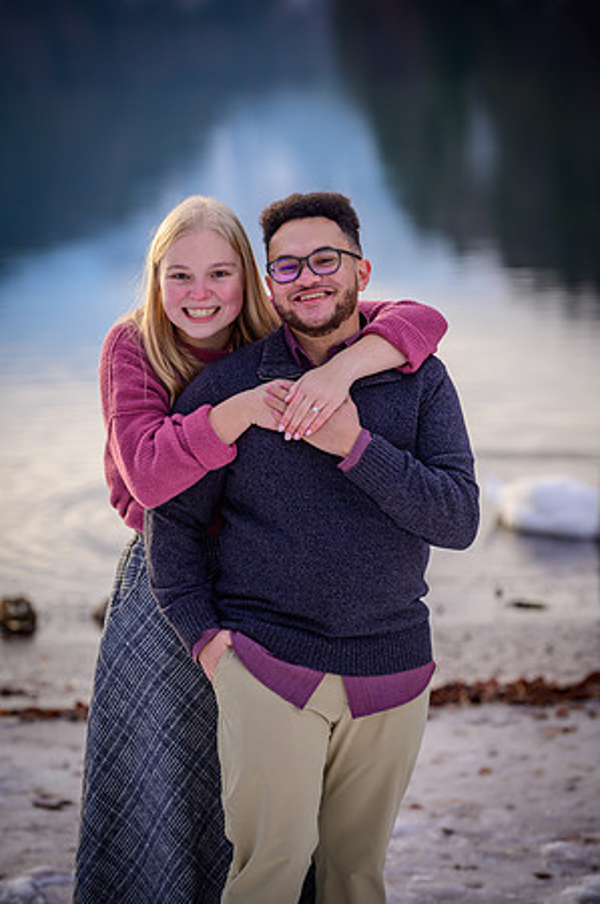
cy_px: 452
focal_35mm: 135
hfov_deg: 10.1
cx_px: 300
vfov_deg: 15.2
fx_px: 3383
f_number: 4
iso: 250
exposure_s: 1/500
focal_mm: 135
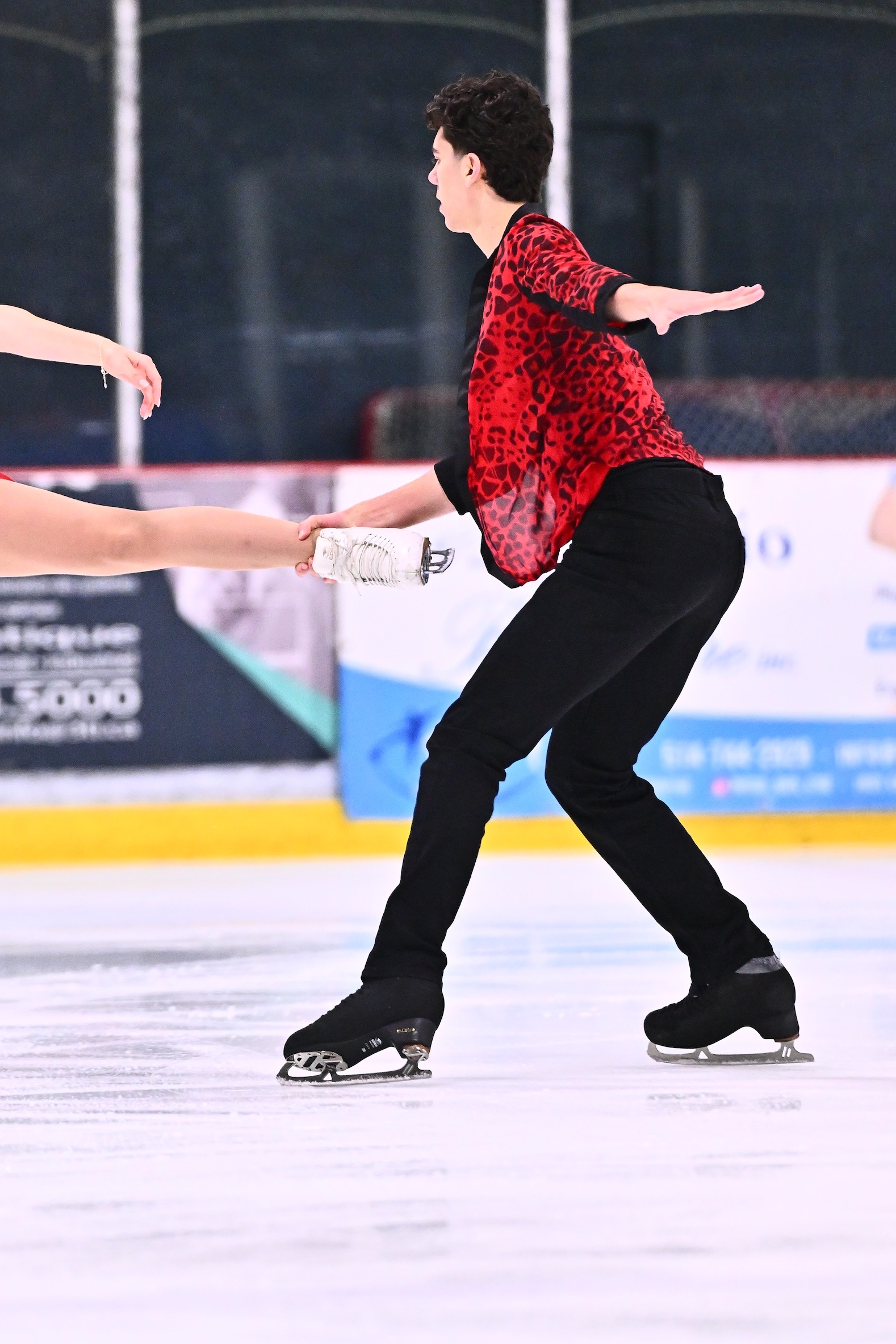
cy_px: 585
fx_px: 17577
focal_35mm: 471
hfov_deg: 2.9
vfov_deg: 4.4
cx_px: 219
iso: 2500
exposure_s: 1/1250
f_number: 3.2
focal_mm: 270
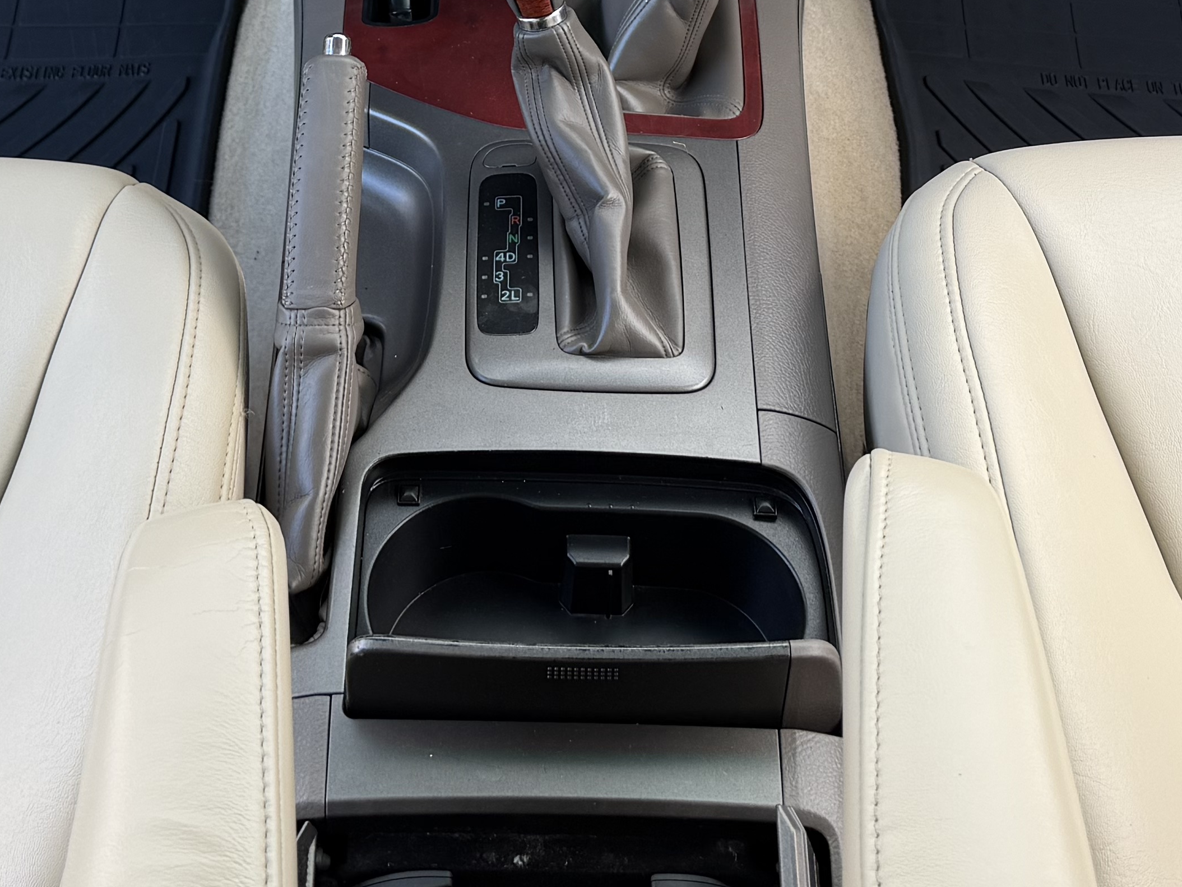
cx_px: 474
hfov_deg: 29.7
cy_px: -99
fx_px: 2220
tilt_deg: -37.7
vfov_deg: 21.4
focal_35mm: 65
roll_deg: +3.3
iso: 50
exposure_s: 1/122
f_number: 1.78
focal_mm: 6.76
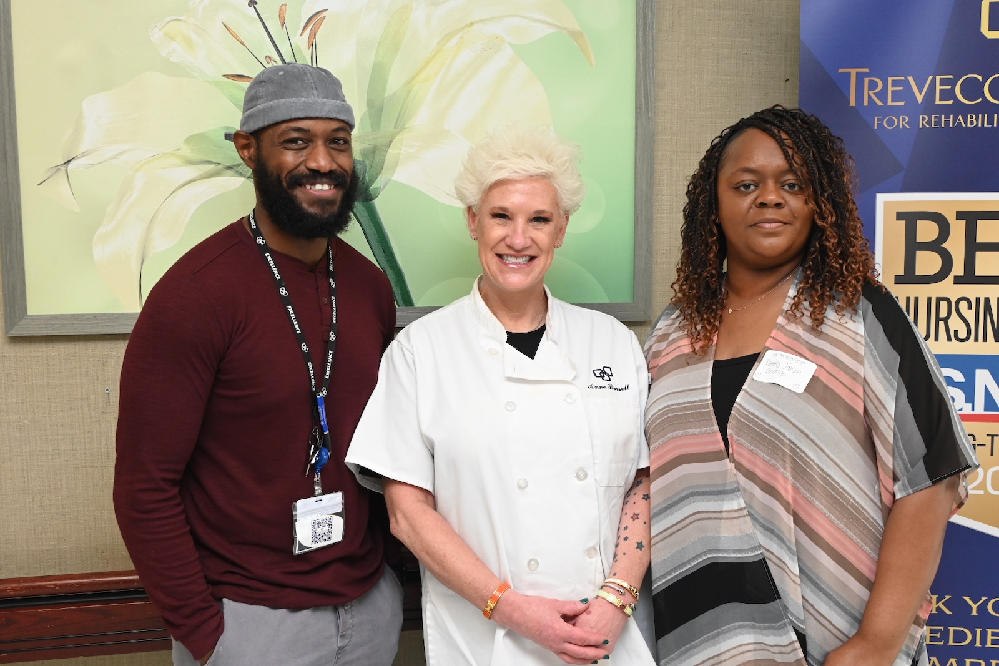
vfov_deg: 35.1
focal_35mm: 38
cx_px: 500
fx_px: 1055
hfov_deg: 50.7
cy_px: 333
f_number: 8
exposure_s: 1/125
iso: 3200
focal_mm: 38
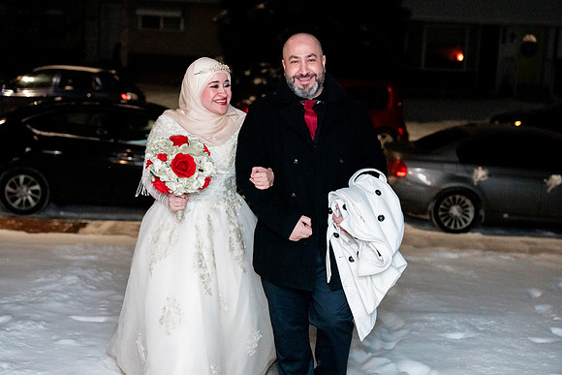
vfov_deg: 25.1
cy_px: 188
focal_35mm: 54
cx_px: 281
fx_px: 843
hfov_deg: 36.9
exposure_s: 1/160
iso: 6400
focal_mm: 54
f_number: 2.8
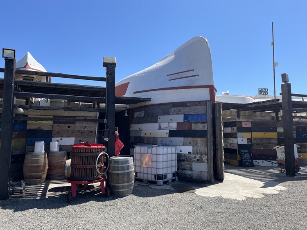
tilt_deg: +5.0
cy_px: 115
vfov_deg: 53.0
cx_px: 154
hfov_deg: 67.3
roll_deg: -0.4
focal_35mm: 26
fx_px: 231
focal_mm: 4.2
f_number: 1.6
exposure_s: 1/2882
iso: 32
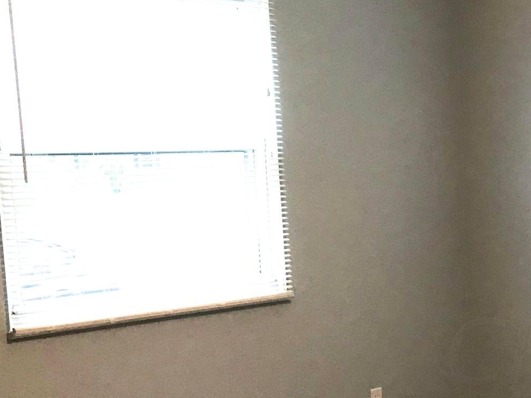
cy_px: 351
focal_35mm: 83
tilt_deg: -8.7
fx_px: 1273
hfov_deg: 22.1
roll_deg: +2.2
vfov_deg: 17.5
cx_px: 604
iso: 40
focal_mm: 3.99
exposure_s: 1/20
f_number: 1.8
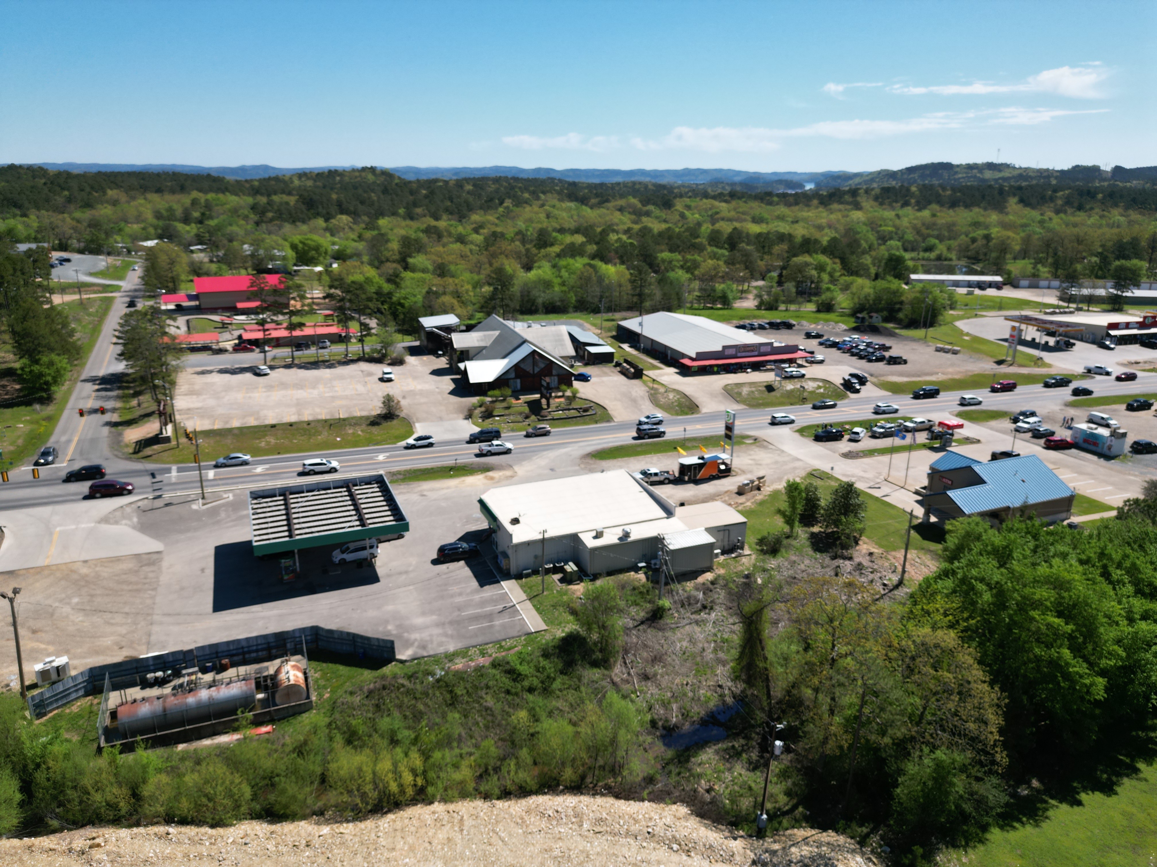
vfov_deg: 56.8
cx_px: 578
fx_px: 802
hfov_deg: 71.6
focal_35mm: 24
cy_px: 434
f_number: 1.7
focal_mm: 6.72
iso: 130
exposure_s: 1/3200
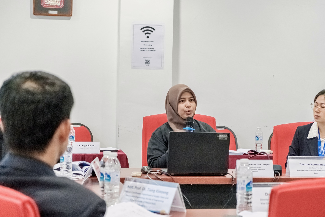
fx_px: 776
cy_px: 110
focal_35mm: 86
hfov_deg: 23.6
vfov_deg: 15.9
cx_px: 166
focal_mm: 55
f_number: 4
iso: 5000
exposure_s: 1/125
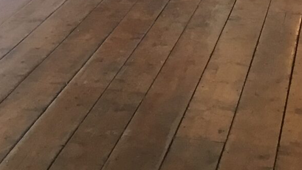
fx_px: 1169
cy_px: -162
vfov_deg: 8.0
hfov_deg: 14.6
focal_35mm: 146
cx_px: 54
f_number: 2.4
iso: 80
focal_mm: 3.3
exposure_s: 1/33
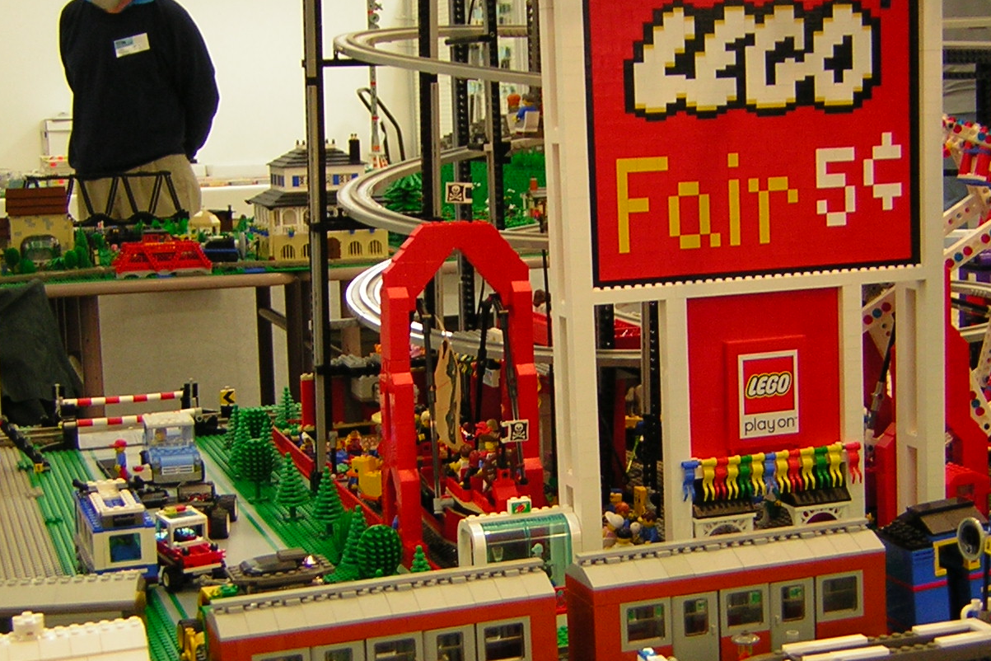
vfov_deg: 20.9
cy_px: 345
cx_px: 576
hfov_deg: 30.9
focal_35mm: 65
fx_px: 1789
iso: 65
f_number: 2.9
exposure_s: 1/5.8
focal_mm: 6.1
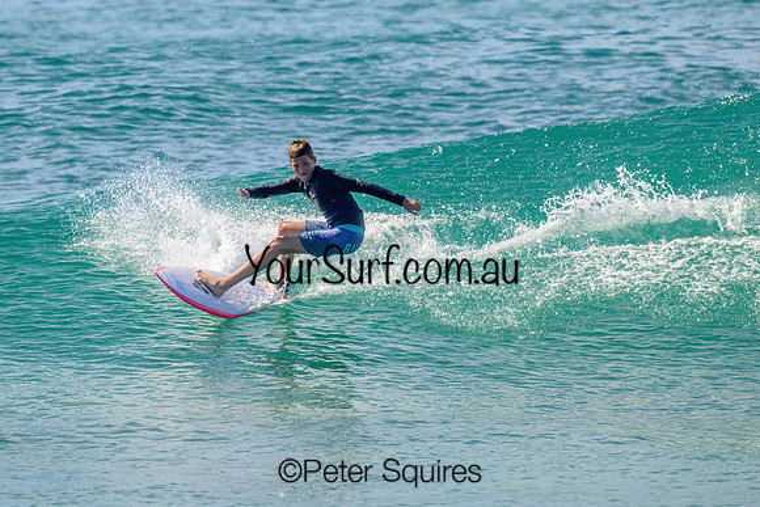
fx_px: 18300
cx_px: 355
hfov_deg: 2.4
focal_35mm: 867
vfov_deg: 1.6
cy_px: 222
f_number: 11
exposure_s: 1/2000
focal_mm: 630
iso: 900
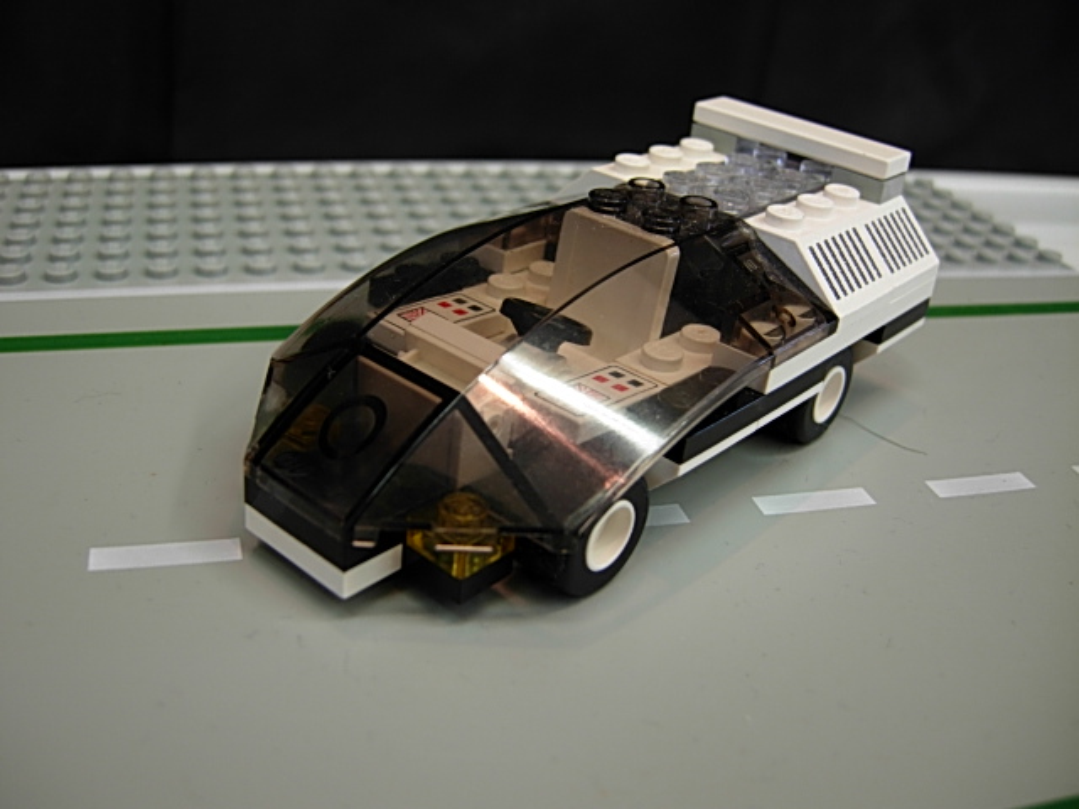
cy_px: 404
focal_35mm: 36
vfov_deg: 39.7
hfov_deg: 51.4
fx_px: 1122
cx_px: 540
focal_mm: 7.5
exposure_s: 1/10
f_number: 2.7
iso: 50
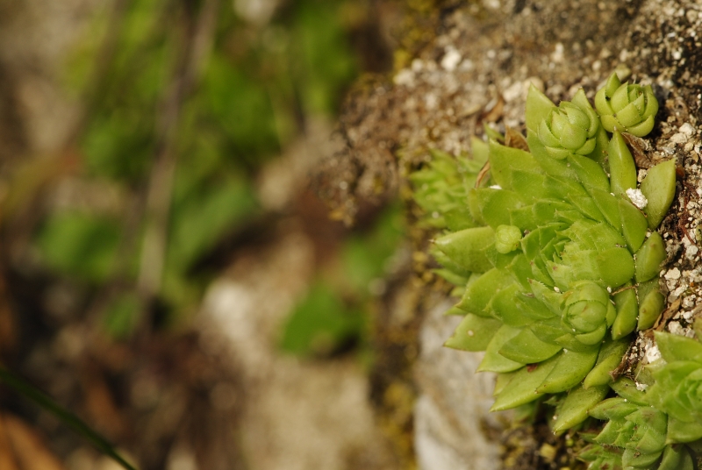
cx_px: 351
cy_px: 235
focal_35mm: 128
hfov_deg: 16.0
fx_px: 2490
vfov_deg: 10.8
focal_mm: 85
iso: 200
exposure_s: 1/320
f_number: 9
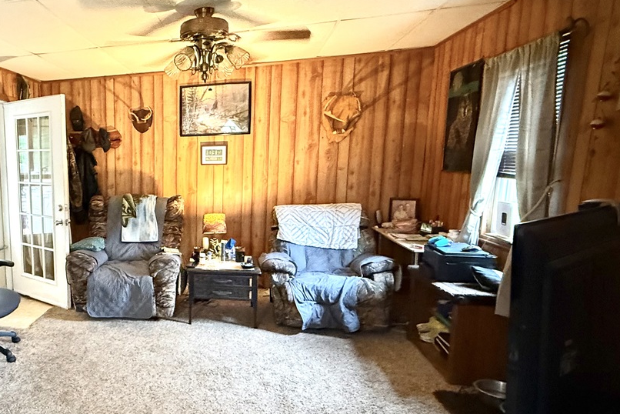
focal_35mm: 26
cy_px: 225
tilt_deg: -8.6
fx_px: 448
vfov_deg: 49.5
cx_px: 127
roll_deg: +0.6
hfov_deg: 63.6
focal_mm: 2.22
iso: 1000
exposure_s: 1/40
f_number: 2.2
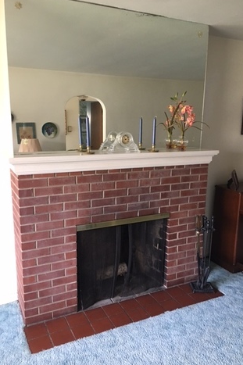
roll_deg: -0.4
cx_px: 123
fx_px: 314
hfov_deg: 42.3
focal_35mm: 31
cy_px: 184
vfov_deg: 60.3
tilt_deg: -11.7
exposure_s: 1/15
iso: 80
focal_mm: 4.15
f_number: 2.2
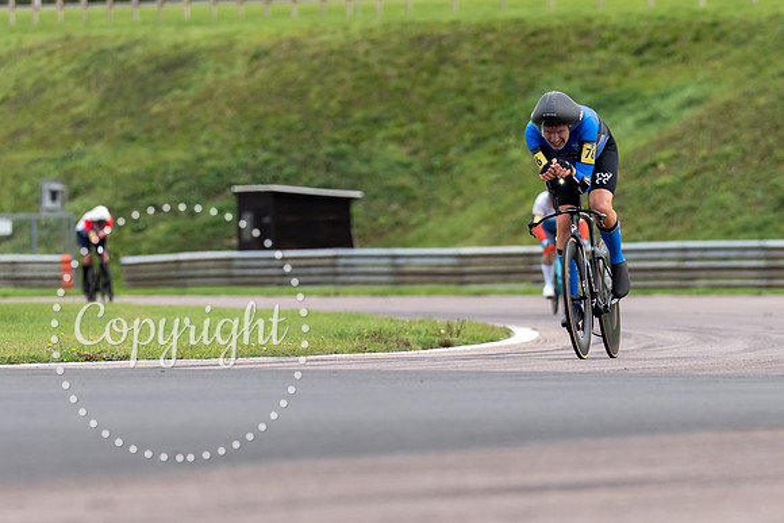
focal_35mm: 381
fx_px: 8291
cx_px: 543
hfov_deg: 5.4
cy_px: 356
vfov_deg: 3.6
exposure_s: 1/1000
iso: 200
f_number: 3.5
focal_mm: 200
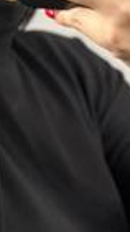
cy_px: 320
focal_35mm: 153
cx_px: -56
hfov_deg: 7.8
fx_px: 940
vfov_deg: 13.4
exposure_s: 1/100
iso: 100
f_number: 1.78
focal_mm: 6.86
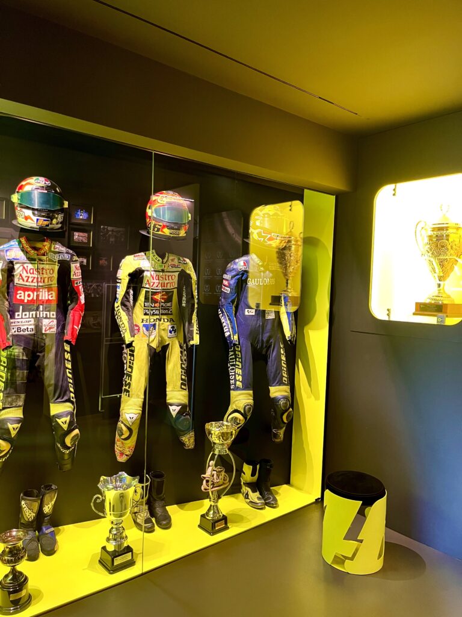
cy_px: 308
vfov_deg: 69.4
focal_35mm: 25
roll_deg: -1.6
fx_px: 445
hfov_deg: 54.9
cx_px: 231
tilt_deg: -2.5
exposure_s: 1/60
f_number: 1.6
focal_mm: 5.1
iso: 200
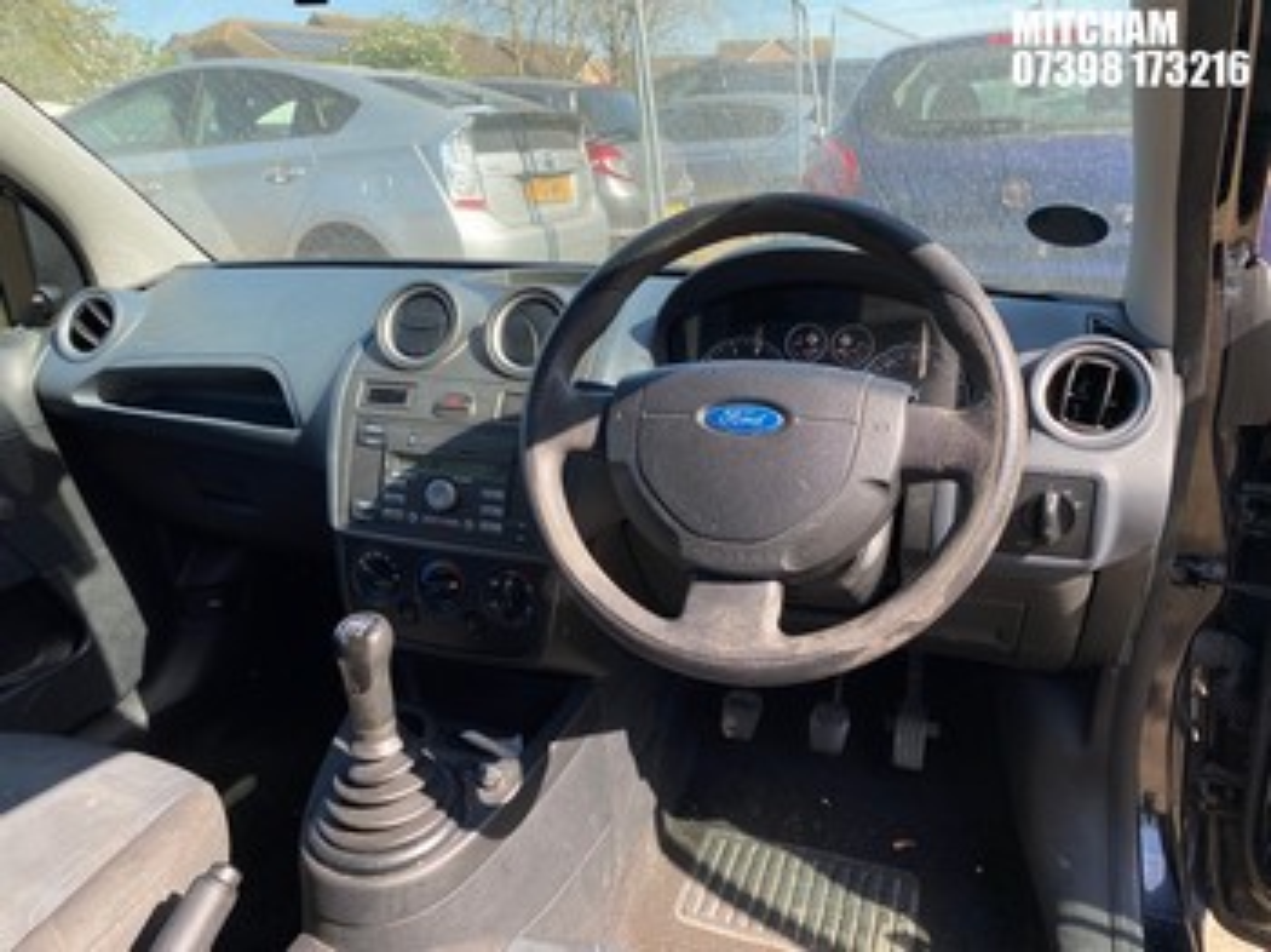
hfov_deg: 67.3
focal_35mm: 26
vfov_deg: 53.0
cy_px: 476
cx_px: 636
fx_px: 954
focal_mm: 4.25
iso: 32
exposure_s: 1/458
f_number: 1.8
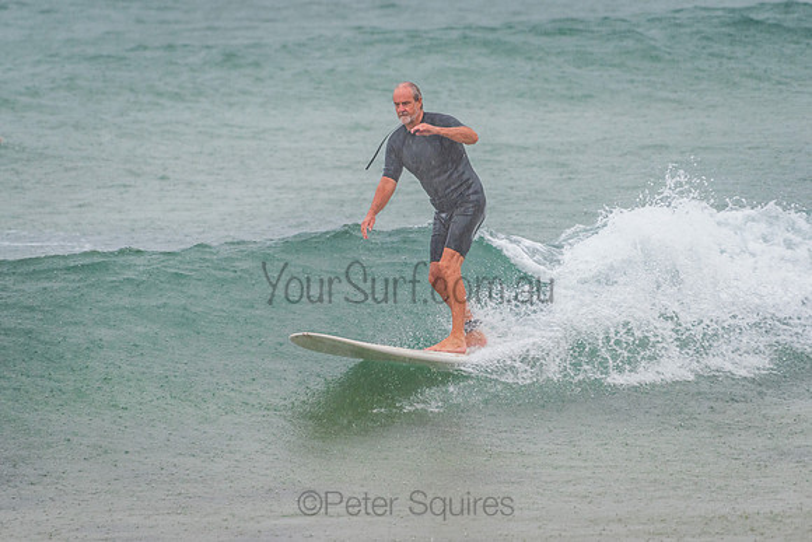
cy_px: 225
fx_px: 13809
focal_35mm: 612
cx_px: 378
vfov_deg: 2.2
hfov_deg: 3.4
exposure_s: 1/320
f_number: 5.6
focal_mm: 500
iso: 560
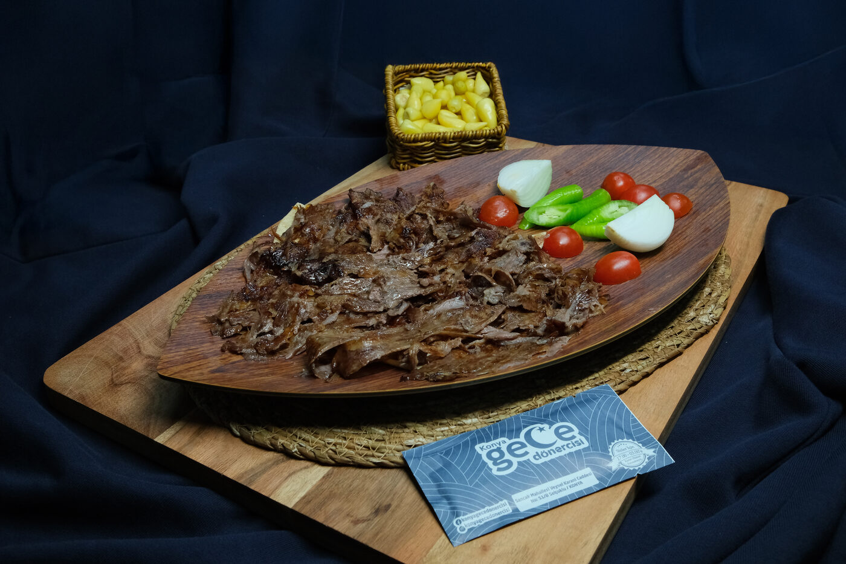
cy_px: 282
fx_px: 822
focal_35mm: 35
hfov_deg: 54.4
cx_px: 423
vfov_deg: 37.8
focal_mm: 23
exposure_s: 1/125
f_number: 8
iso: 2000
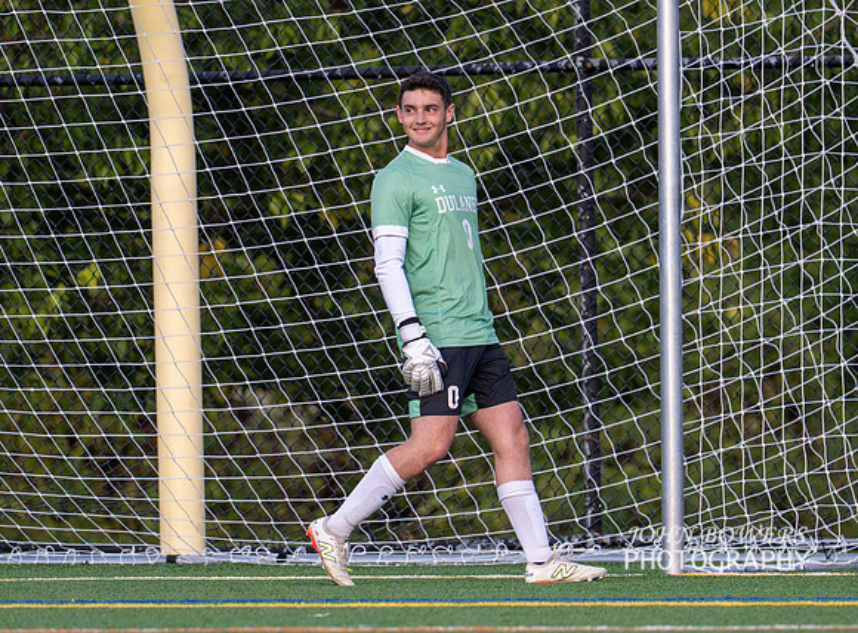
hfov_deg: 3.0
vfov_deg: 2.2
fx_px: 16349
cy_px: 338
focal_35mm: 663
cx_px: 429
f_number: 4.5
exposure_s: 1/2500
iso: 2200
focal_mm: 400
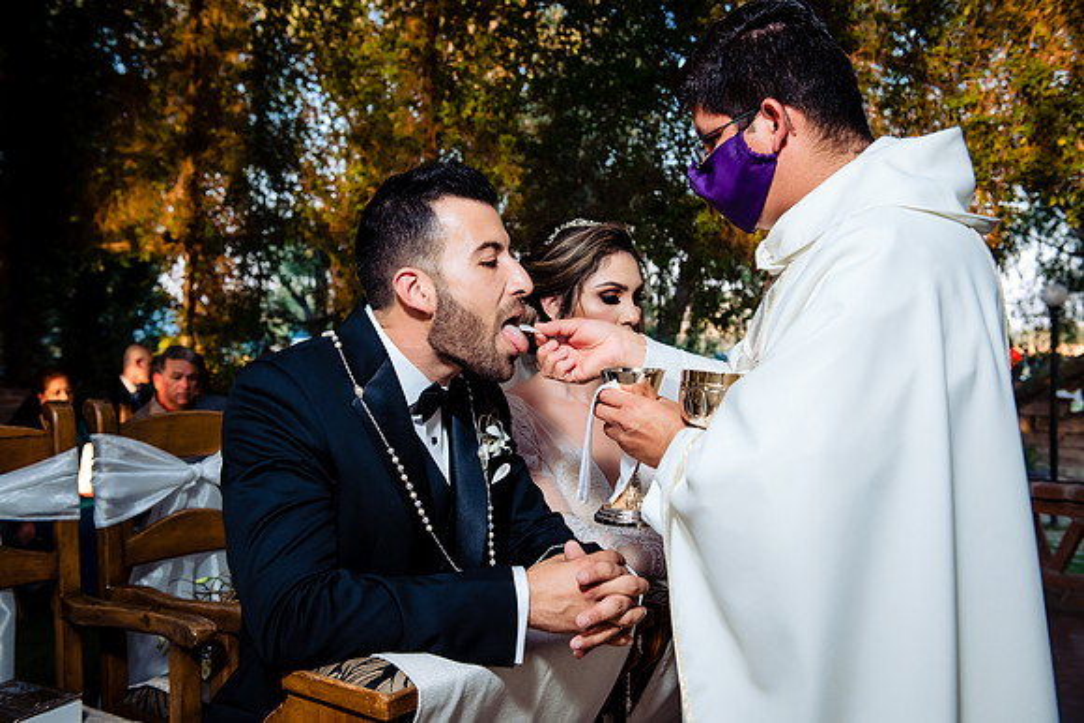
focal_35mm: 38
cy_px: 362
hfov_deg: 50.7
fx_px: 1144
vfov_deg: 35.1
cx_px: 542
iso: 800
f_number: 5
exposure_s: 1/160
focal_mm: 38
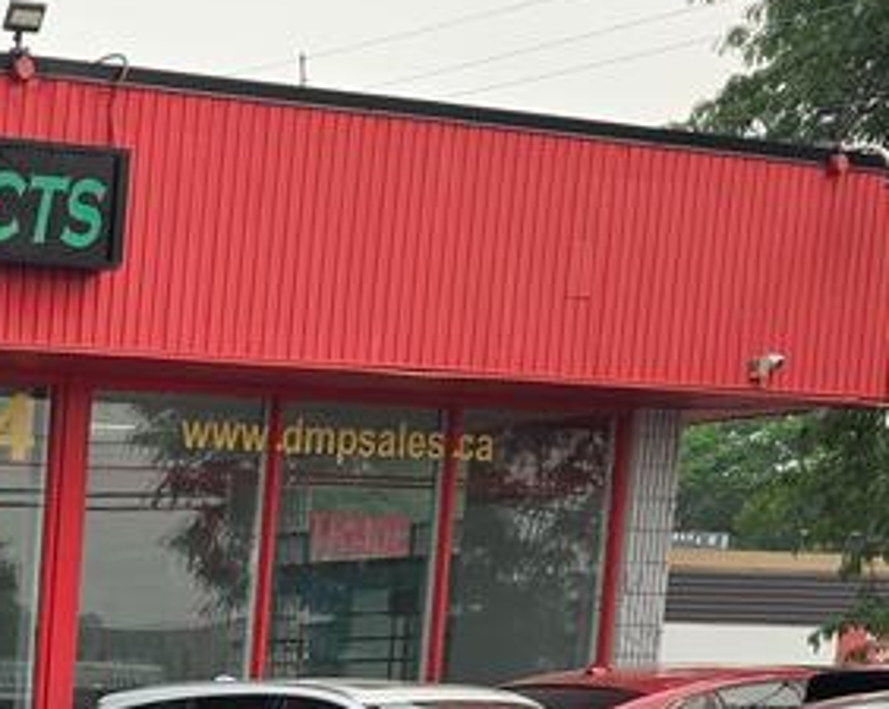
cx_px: -798
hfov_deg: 15.6
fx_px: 2681
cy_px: 1216
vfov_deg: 13.7
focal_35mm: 102
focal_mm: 6.3
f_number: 1.7
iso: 80
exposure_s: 1/2715
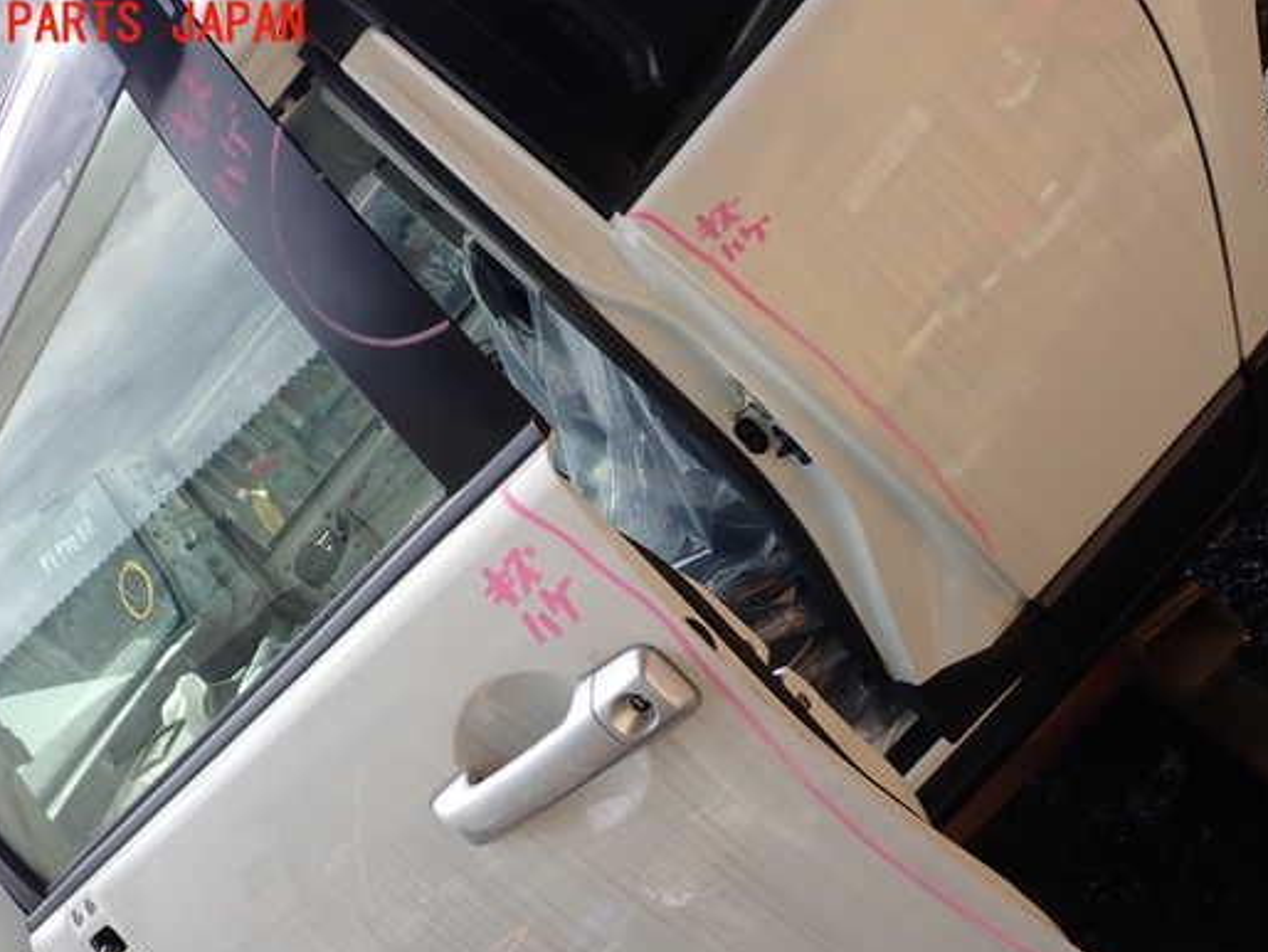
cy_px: 550
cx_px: 597
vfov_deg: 40.6
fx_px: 1283
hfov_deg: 52.6
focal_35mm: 35
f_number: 3.2
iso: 100
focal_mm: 5.4
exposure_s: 1/500
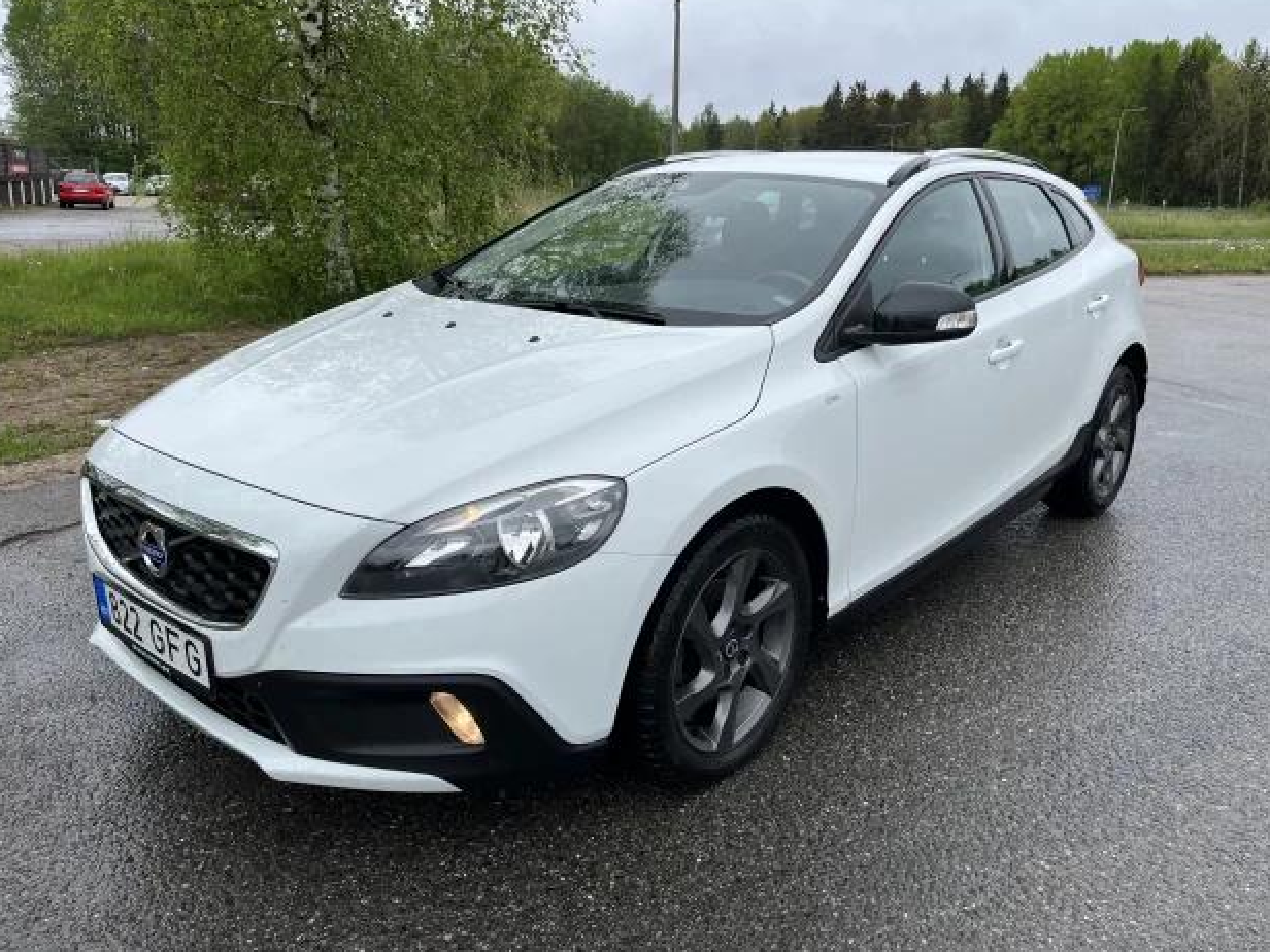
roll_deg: -2.4
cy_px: 468
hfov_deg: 65.3
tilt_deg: -15.7
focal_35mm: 27
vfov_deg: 51.4
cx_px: 654
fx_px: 991
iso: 50
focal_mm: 5.1
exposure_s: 1/1339
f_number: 1.6
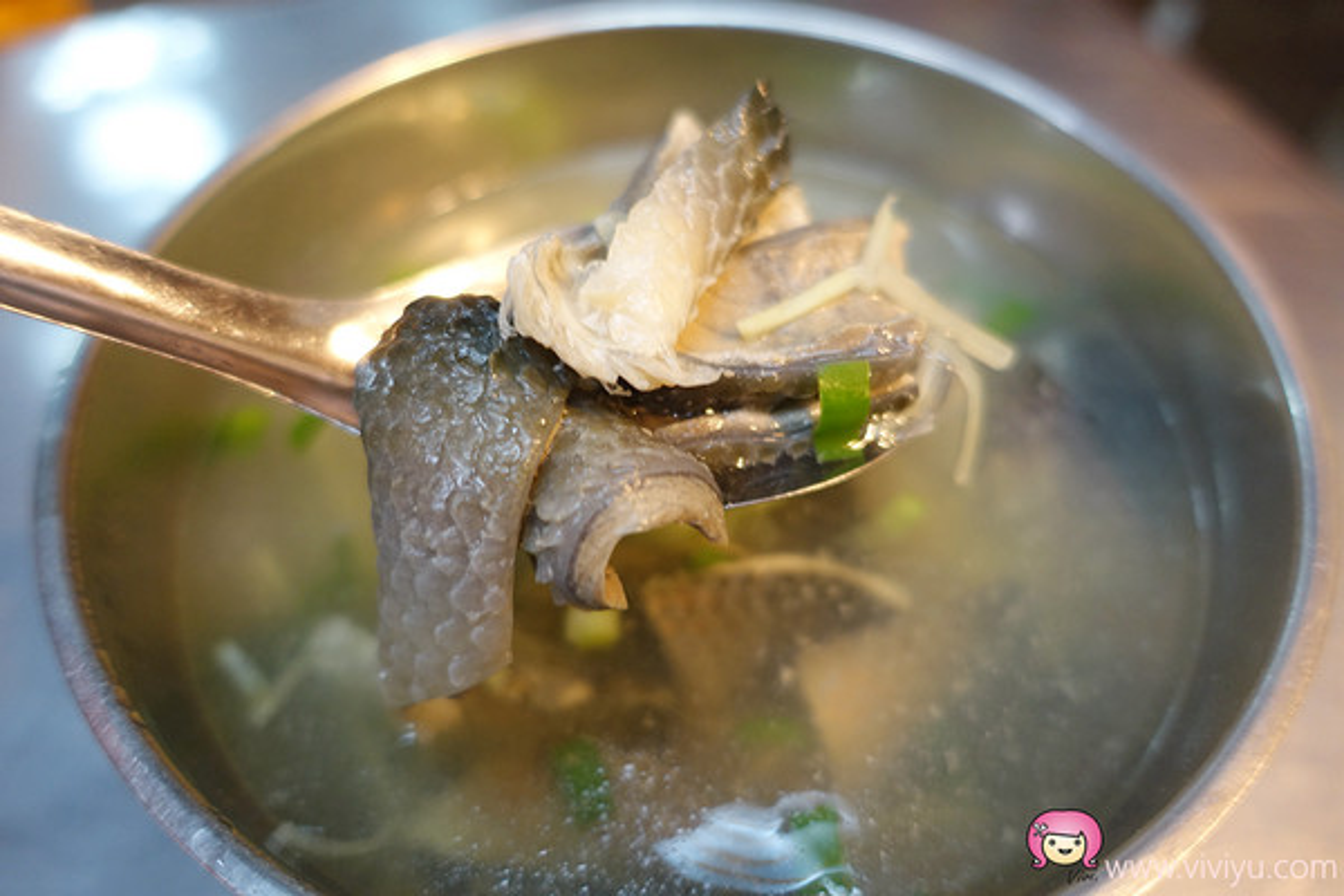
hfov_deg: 73.7
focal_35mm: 24
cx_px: 672
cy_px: 448
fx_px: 896
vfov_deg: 53.1
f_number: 1.8
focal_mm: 8.8
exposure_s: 1/30
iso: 250
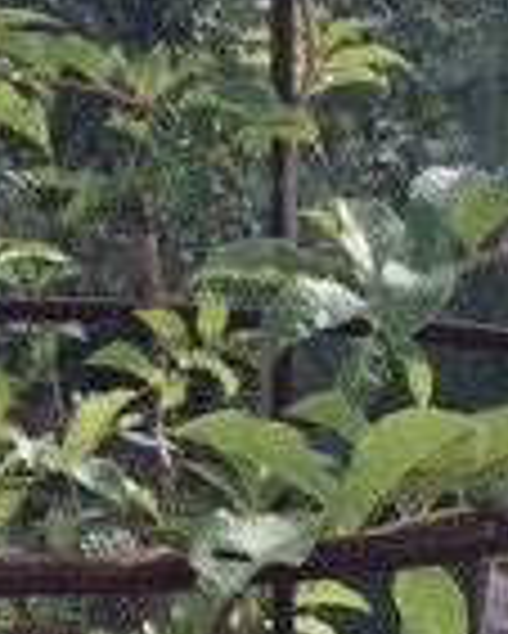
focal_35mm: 137
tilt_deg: -9.9
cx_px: 225
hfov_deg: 11.3
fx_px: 2572
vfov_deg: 14.0
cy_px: 382
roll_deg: +3.0
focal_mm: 3.3
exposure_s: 1/252
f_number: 2.4
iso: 25
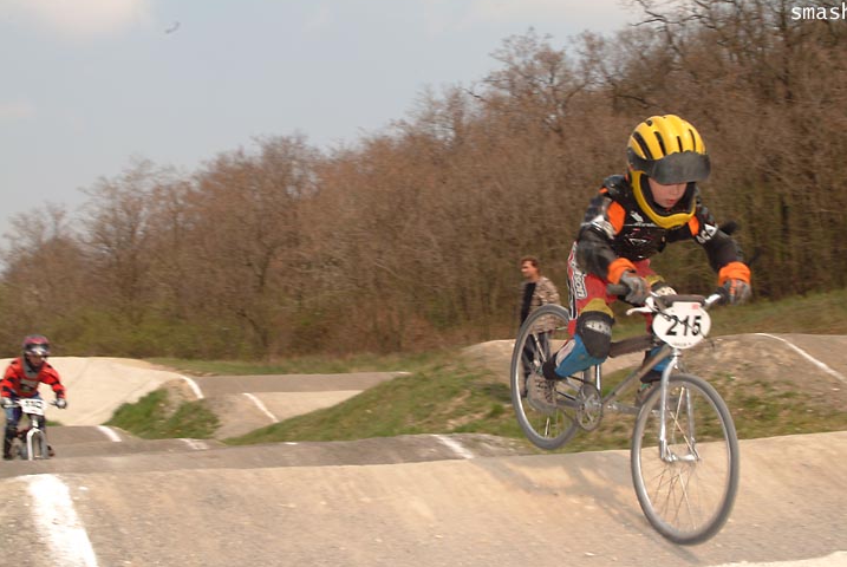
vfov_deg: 23.2
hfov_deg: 34.1
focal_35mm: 59
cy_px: 301
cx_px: 452
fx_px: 1379
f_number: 9.5
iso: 100
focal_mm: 35
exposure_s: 1/125
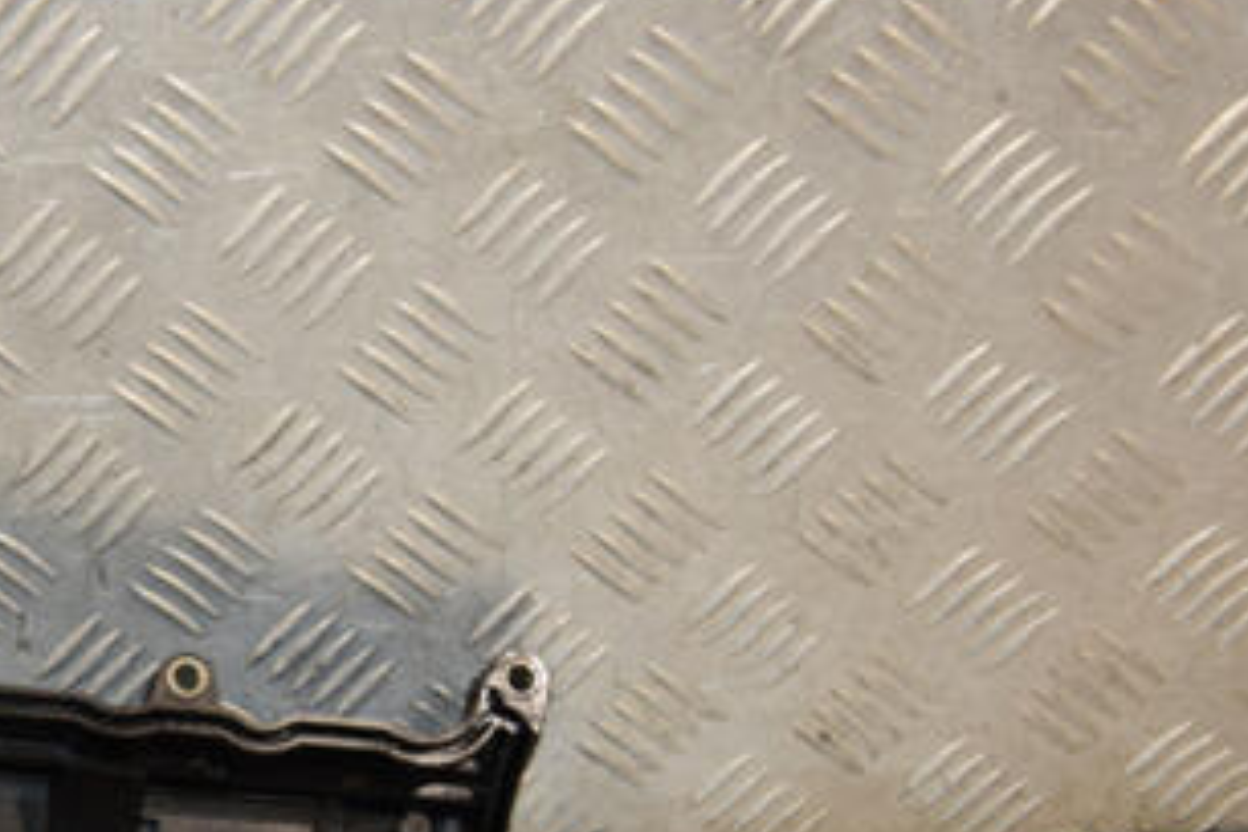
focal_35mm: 94
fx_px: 3258
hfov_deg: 21.0
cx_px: 33
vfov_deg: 14.4
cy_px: 722
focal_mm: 32
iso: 800
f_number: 5
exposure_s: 1/200
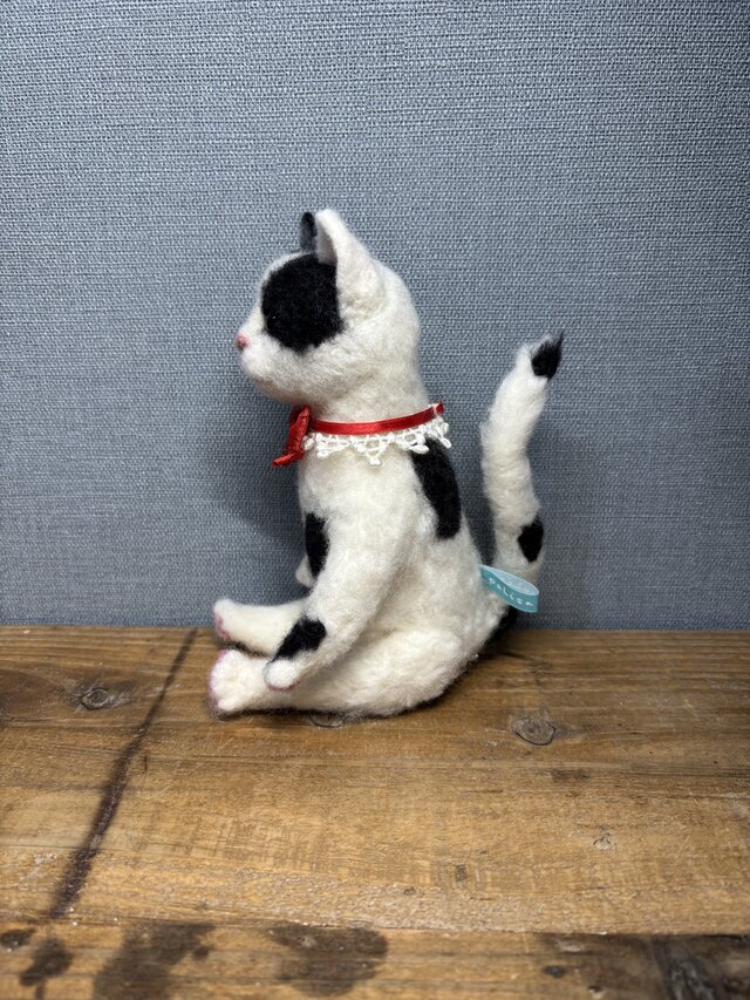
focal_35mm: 26
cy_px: 500
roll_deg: +0.3
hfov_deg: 53.1
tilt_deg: -19.5
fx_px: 751
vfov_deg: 67.3
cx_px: 375
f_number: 1.6
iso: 100
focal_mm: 5.96
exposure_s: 1/121
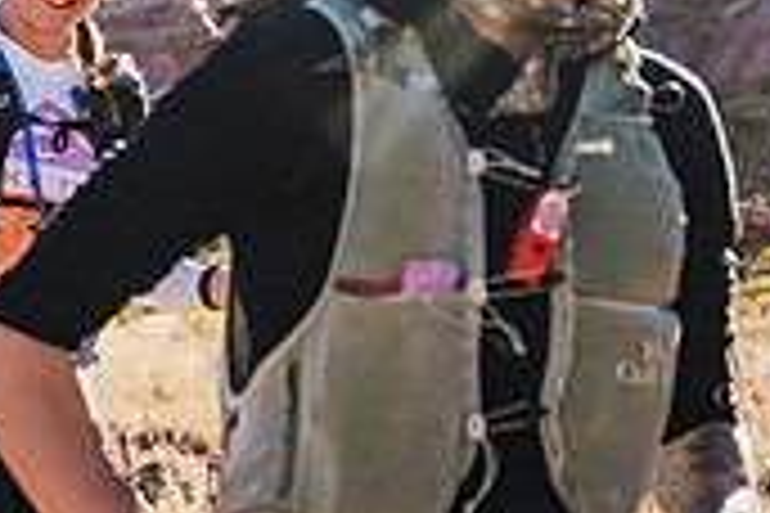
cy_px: 417
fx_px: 3486
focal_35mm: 163
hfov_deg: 12.5
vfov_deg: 8.4
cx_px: 3
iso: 125
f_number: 3.2
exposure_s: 1/1250
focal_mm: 40
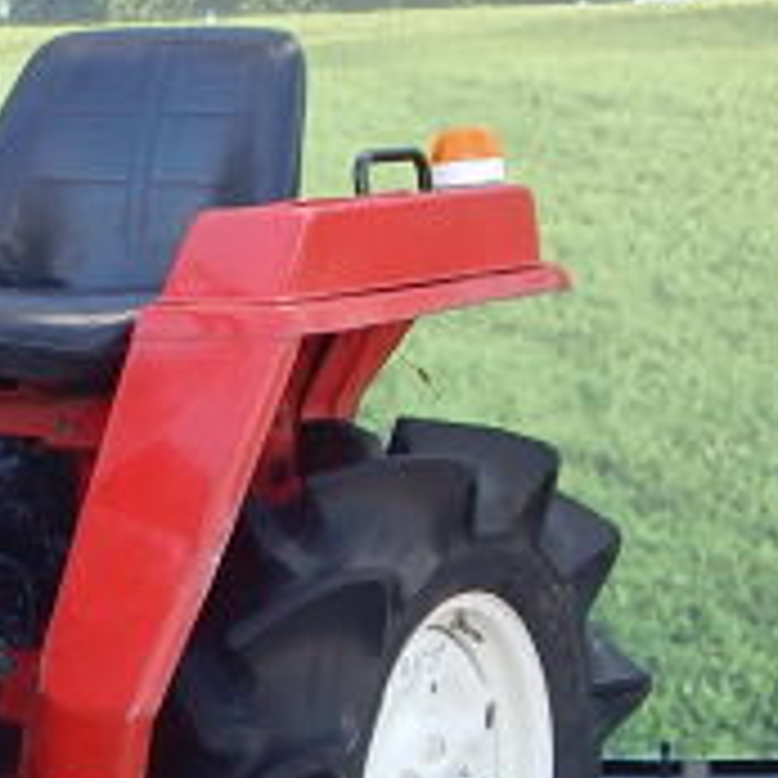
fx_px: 3941
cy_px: 387
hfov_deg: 10.9
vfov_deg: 11.3
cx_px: -306
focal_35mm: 155
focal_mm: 6.8
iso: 125
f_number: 3.4
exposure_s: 1/125
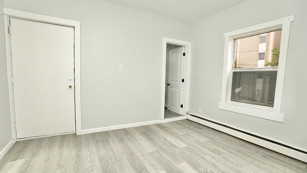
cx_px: 154
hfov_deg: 99.4
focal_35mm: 16
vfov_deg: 67.1
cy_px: 90
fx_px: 130
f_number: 4
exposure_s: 1/125
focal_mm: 10
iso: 250
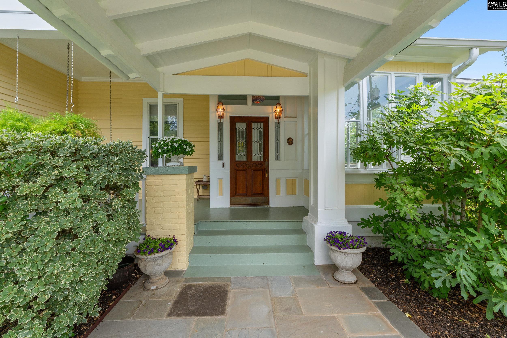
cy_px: 169
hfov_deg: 100.4
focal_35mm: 15
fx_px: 211
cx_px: 254
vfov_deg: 77.3
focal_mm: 10
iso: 250
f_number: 8
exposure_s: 1/60
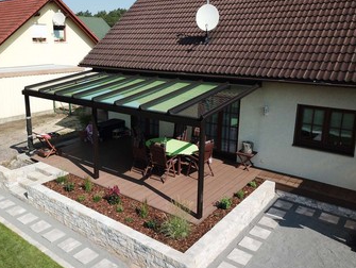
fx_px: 319
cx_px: 150
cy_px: 120
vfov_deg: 45.5
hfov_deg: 58.0
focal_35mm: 31
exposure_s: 1/1295
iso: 100
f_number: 2.2
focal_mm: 4.73
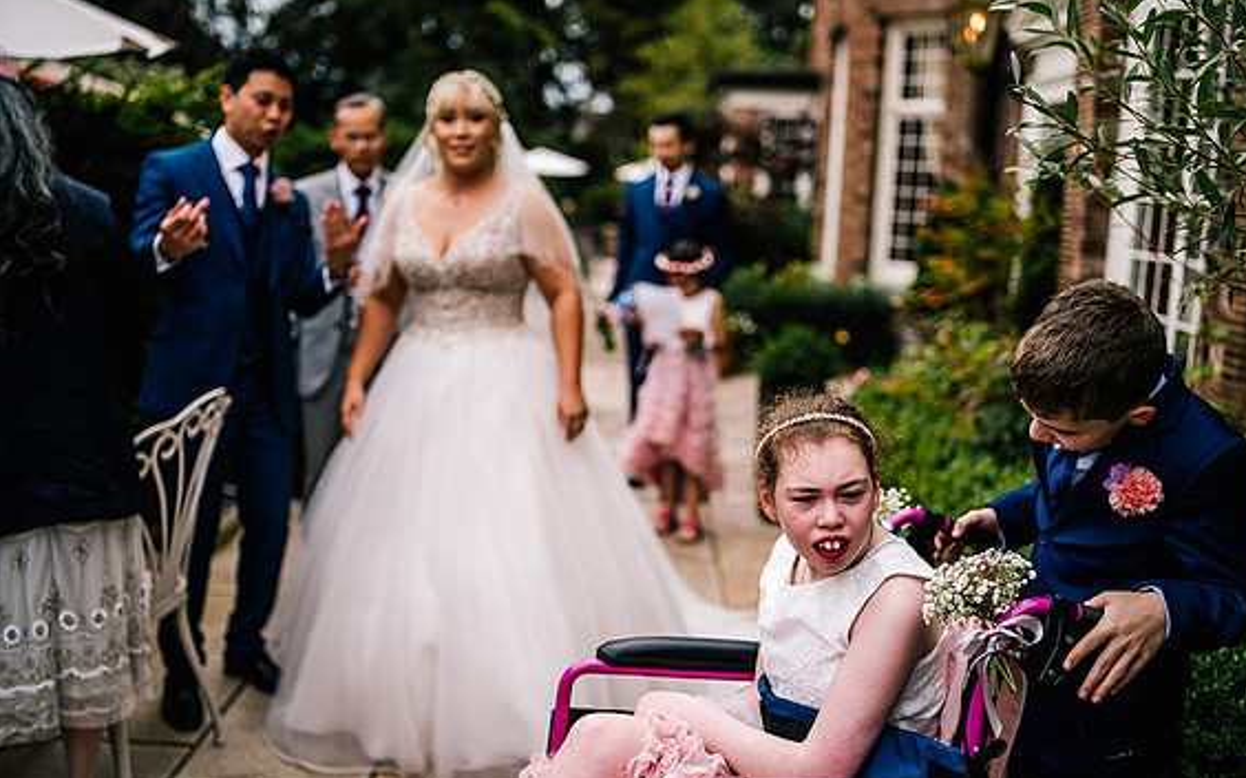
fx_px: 1290
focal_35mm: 38
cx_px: 626
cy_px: 406
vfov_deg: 33.5
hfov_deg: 51.6
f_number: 1.6
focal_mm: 35
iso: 100
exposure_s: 1/3200
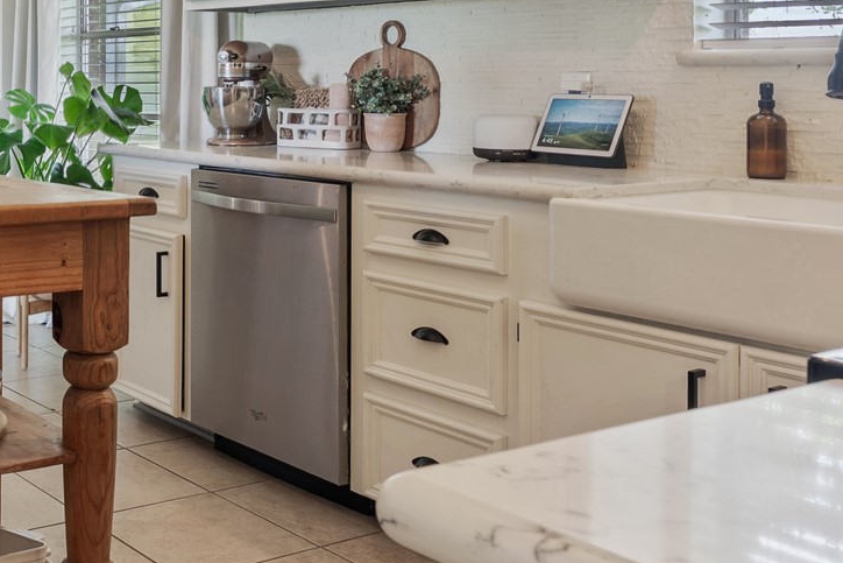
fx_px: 1082
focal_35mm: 46
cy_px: 161
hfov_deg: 37.6
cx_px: -16
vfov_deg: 28.8
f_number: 8
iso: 100
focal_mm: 15.4
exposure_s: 4
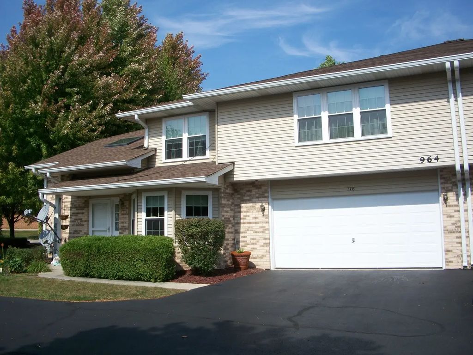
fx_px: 478
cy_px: 178
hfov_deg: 52.6
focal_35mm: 35
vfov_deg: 40.7
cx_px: 236
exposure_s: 1/400
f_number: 5.6
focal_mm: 6.3
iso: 80
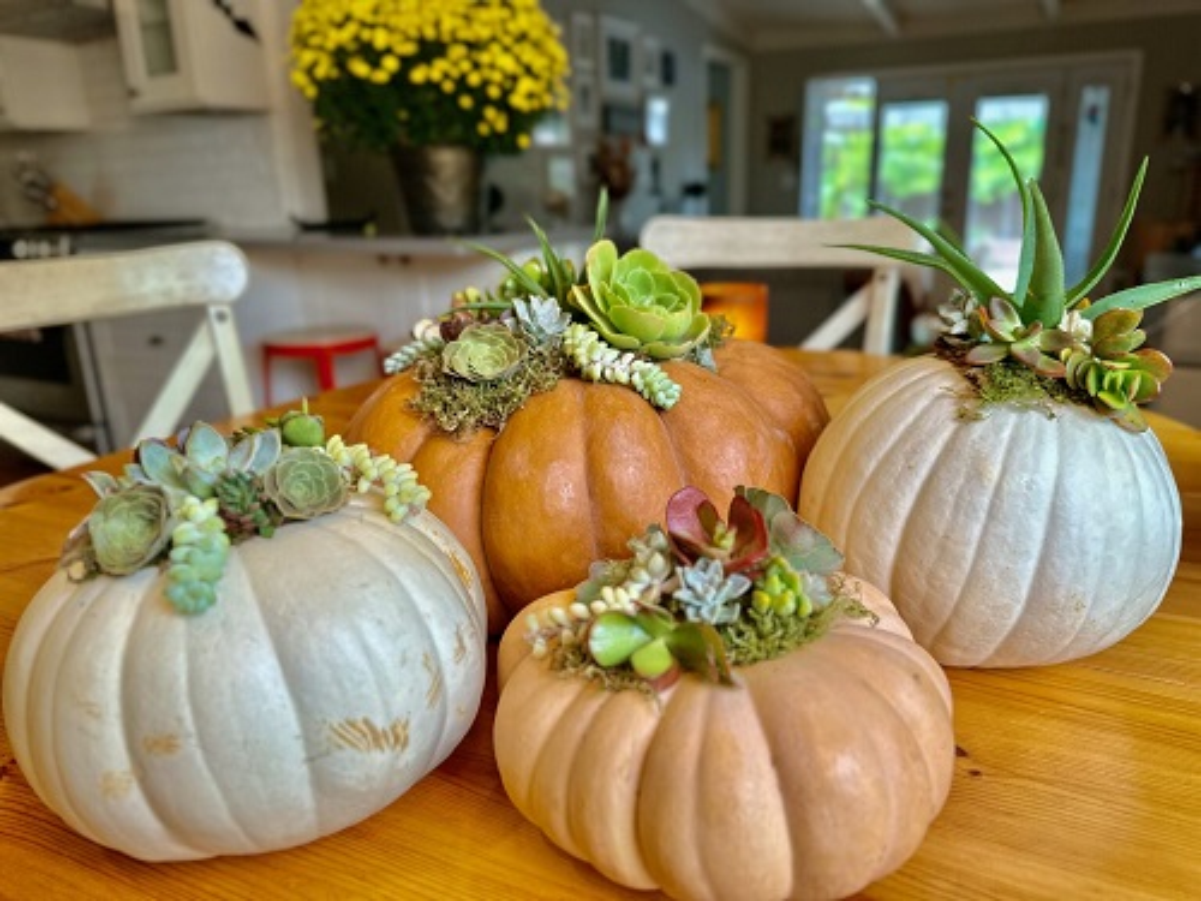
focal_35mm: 24
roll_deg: +1.3
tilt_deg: -17.7
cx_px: 600
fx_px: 833
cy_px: 450
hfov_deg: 71.6
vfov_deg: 56.8
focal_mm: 6.86
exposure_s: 1/169
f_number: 1.78
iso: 64
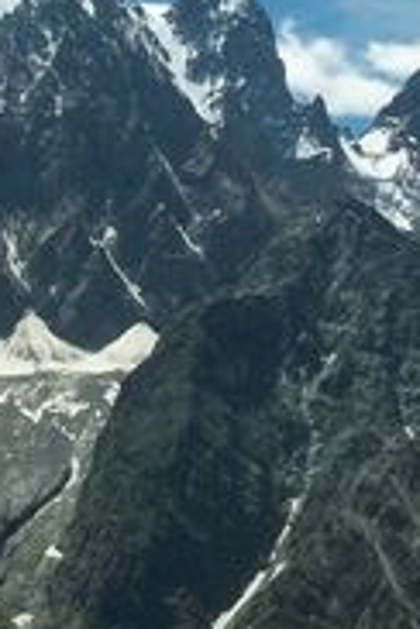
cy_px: 186
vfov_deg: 21.8
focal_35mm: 93
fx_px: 1627
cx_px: 255
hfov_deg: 14.7
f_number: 5.5
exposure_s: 1/800
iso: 80
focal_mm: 5.7
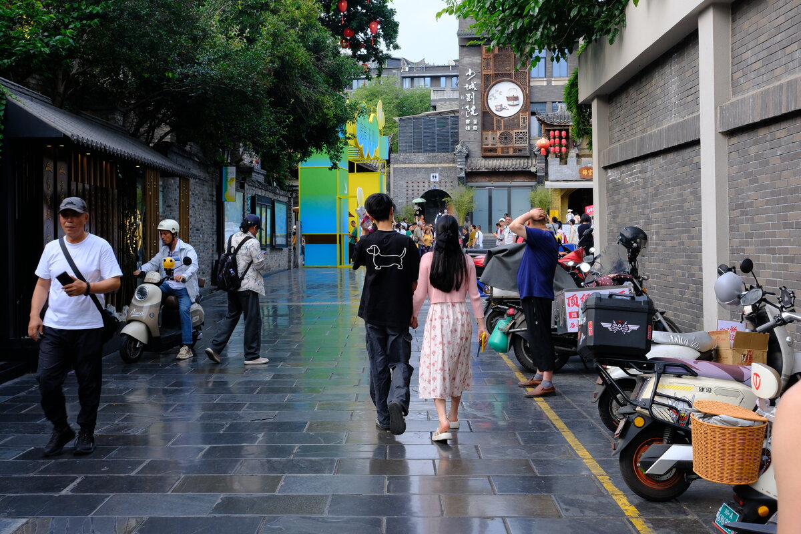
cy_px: 267
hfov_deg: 47.4
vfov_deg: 32.6
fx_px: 912
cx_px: 400
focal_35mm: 41
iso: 800
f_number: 10
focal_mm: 27
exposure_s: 1/125
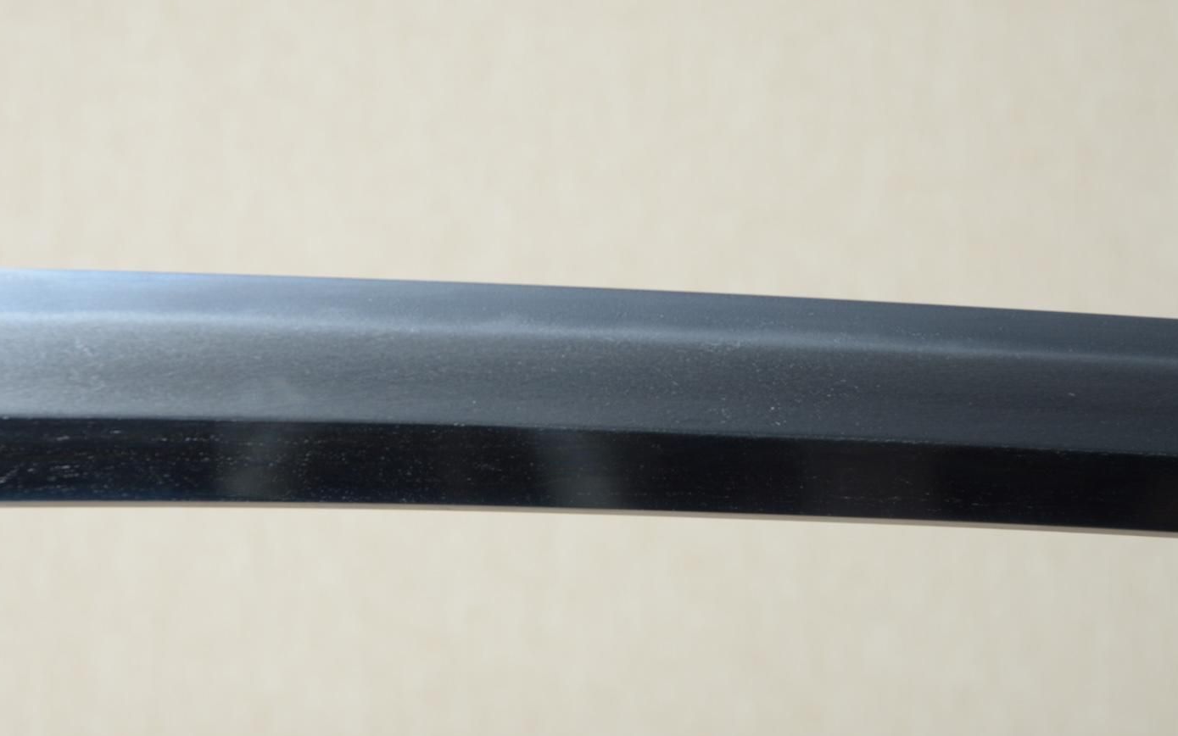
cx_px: 586
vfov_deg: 11.3
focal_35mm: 116
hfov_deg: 18.0
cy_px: 368
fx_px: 3708
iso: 400
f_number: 11
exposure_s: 1/2
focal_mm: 75
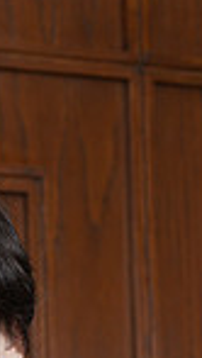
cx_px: -32
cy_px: 594
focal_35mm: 351
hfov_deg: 3.5
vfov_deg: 6.1
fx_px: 3333
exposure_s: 1/250
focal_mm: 85
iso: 200
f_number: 5.6
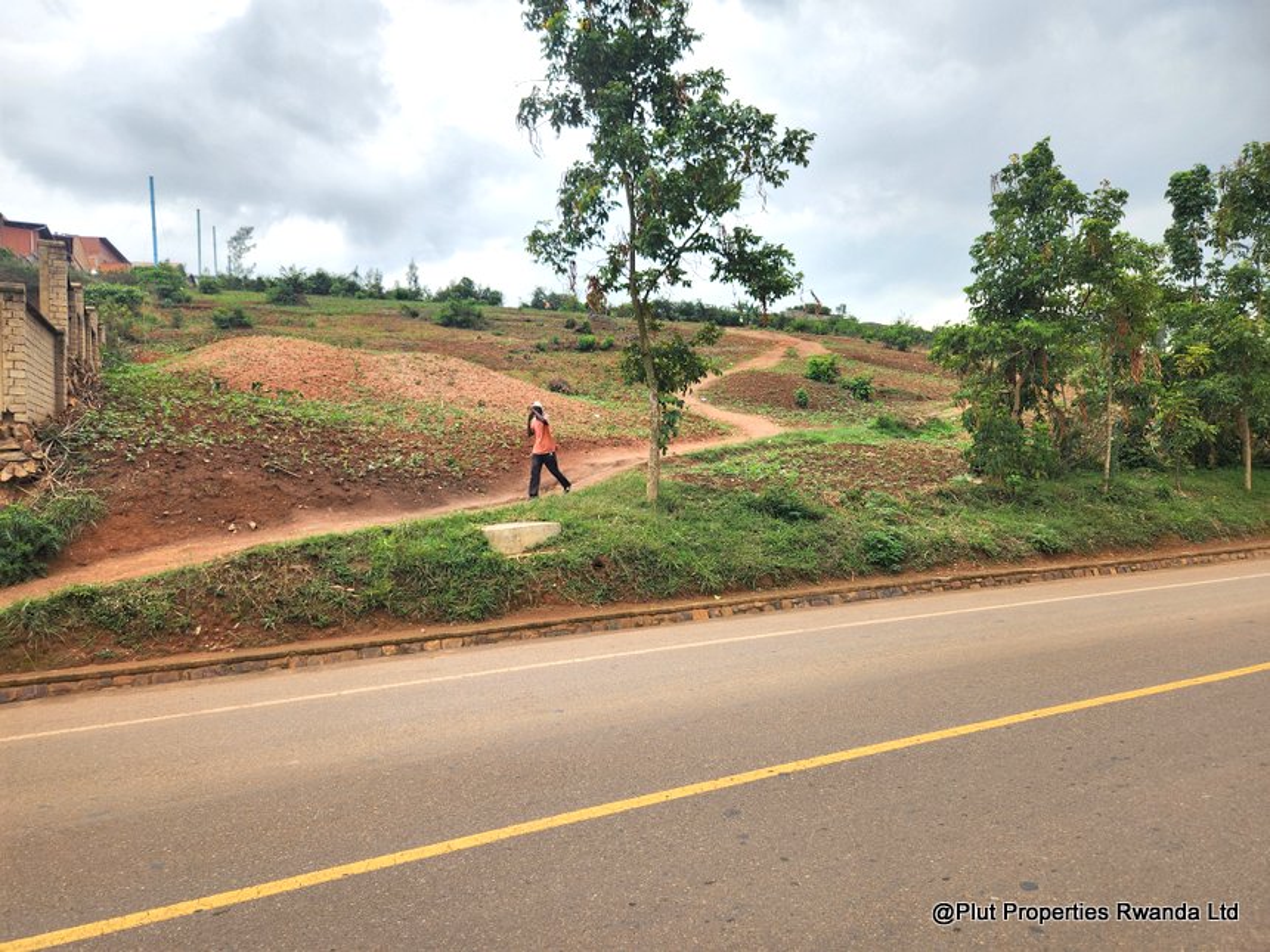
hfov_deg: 73.9
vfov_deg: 58.9
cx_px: 635
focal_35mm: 23
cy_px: 476
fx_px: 844
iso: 20
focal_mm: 5.4
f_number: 1.8
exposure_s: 1/263
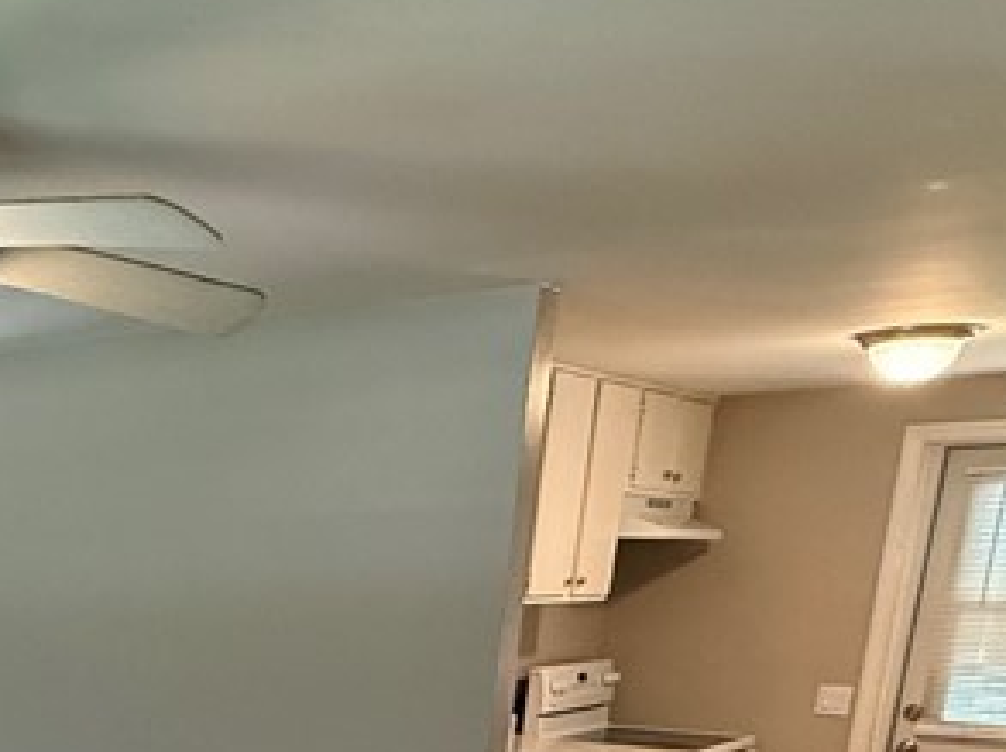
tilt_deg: -14.8
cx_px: -124
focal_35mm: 49
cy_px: 937
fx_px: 1422
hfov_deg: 33.5
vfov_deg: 26.0
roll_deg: +0.2
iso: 640
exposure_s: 1/120
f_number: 2.2
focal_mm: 2.22
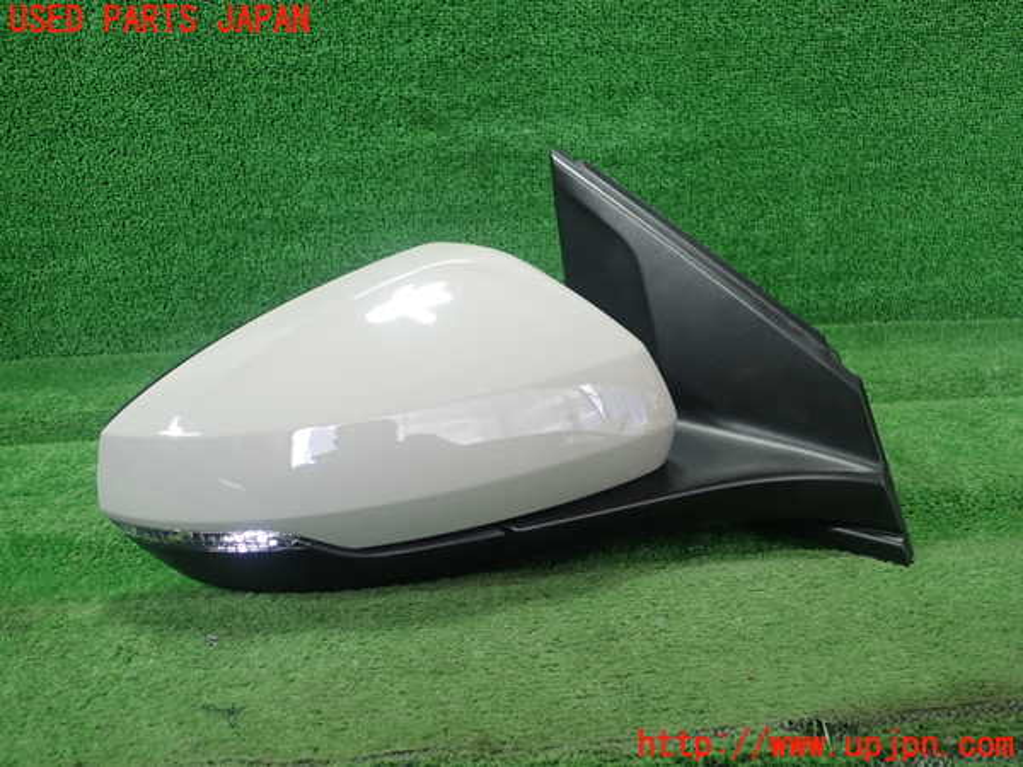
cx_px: 512
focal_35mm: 30
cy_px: 384
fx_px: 887
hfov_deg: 60.0
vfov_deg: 46.8
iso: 200
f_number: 2.3
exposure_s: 1/125
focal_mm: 5.5
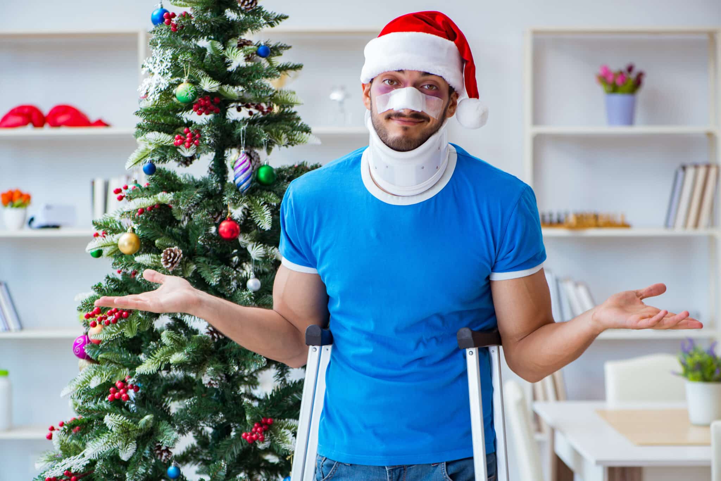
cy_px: 240
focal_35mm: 105
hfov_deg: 19.4
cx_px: 360
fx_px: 2104
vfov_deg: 13.1
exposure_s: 1/100
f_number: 5
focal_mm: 105
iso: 160
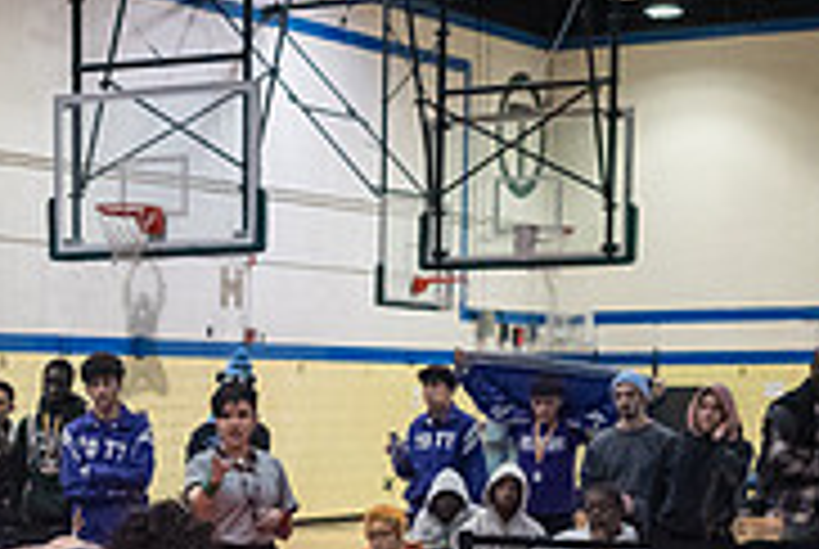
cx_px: 115
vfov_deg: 11.6
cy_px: 753
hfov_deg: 17.6
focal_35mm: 115
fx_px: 2620
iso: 8000
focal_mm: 35
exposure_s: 1/400
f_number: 4
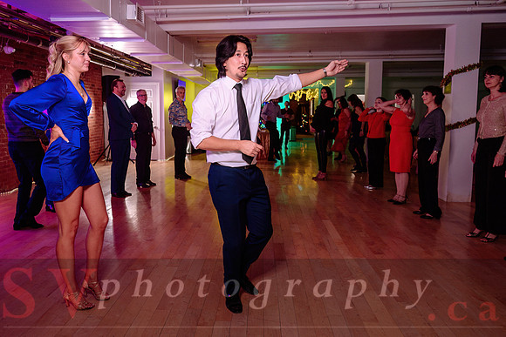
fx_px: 417
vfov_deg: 44.0
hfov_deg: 62.3
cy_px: 151
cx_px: 221
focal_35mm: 30
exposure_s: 1/125
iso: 1000
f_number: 3.5
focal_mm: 26
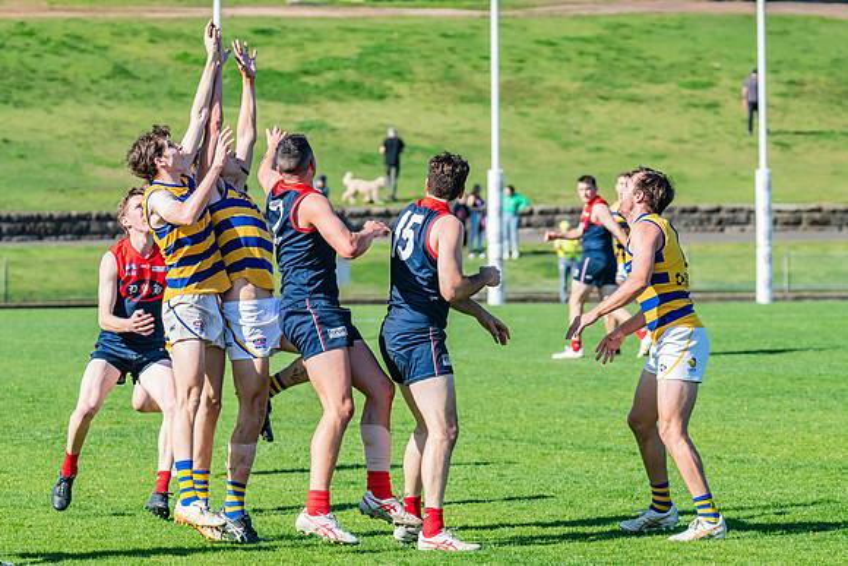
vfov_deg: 5.3
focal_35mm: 262
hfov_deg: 7.9
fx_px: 6165
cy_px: 259
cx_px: 406
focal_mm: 210
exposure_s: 1/1600
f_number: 8
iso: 800
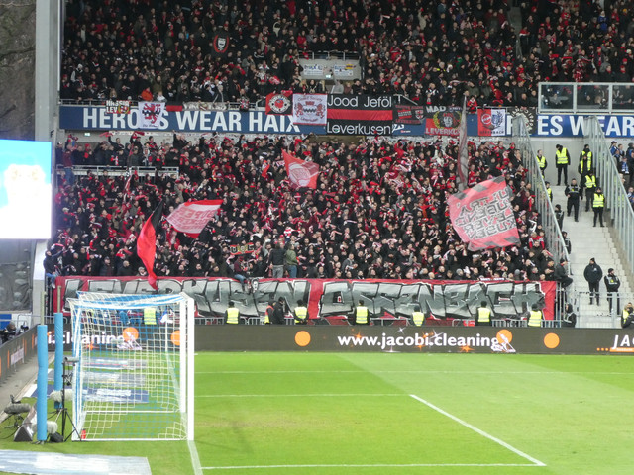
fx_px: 2271
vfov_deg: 12.0
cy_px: 238
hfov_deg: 15.9
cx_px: 317
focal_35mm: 124
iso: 640
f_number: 5.2
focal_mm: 22.3
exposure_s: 1/80
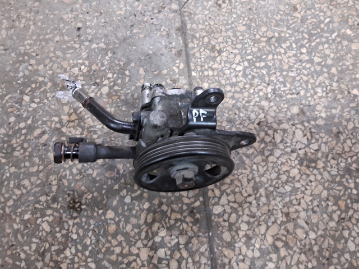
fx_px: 269
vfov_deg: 53.0
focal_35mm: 26
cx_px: 180
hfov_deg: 67.3
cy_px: 134
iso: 640
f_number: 1.8
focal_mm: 3.98
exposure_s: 1/25
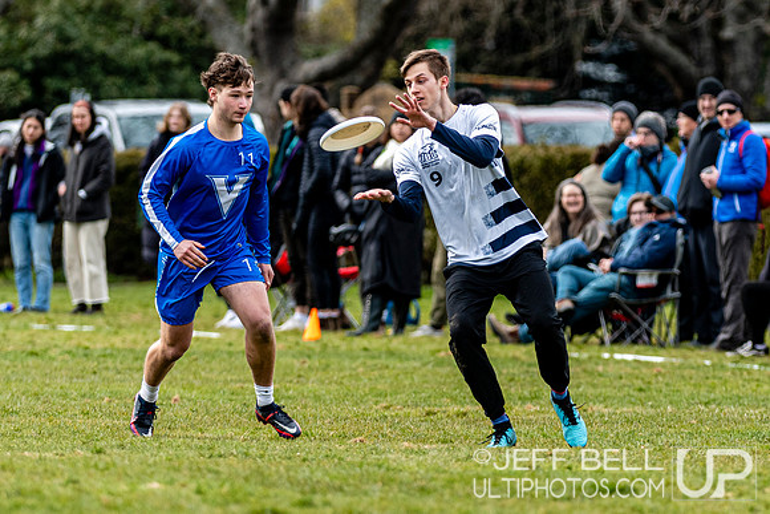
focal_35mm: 618
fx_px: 13223
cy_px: 281
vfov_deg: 2.2
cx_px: 497
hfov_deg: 3.3
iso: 360
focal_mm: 260
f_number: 4
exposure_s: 1/1250
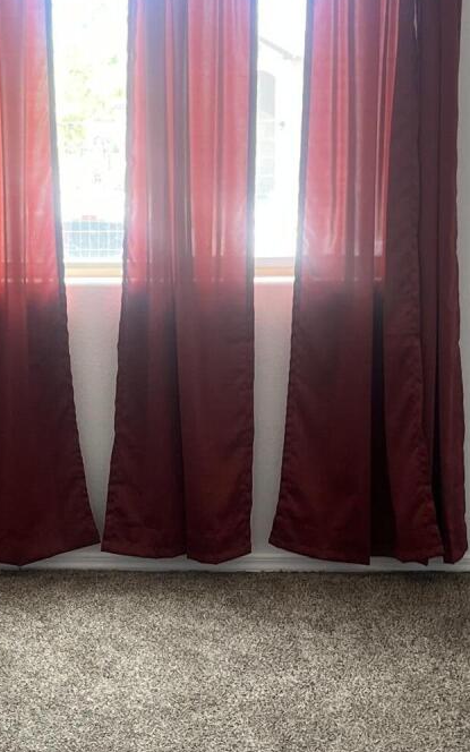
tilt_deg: -7.9
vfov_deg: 24.9
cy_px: 321
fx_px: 1701
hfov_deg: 15.6
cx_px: 89
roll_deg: +0.8
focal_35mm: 83
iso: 80
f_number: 1.5
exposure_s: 1/121
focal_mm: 5.7
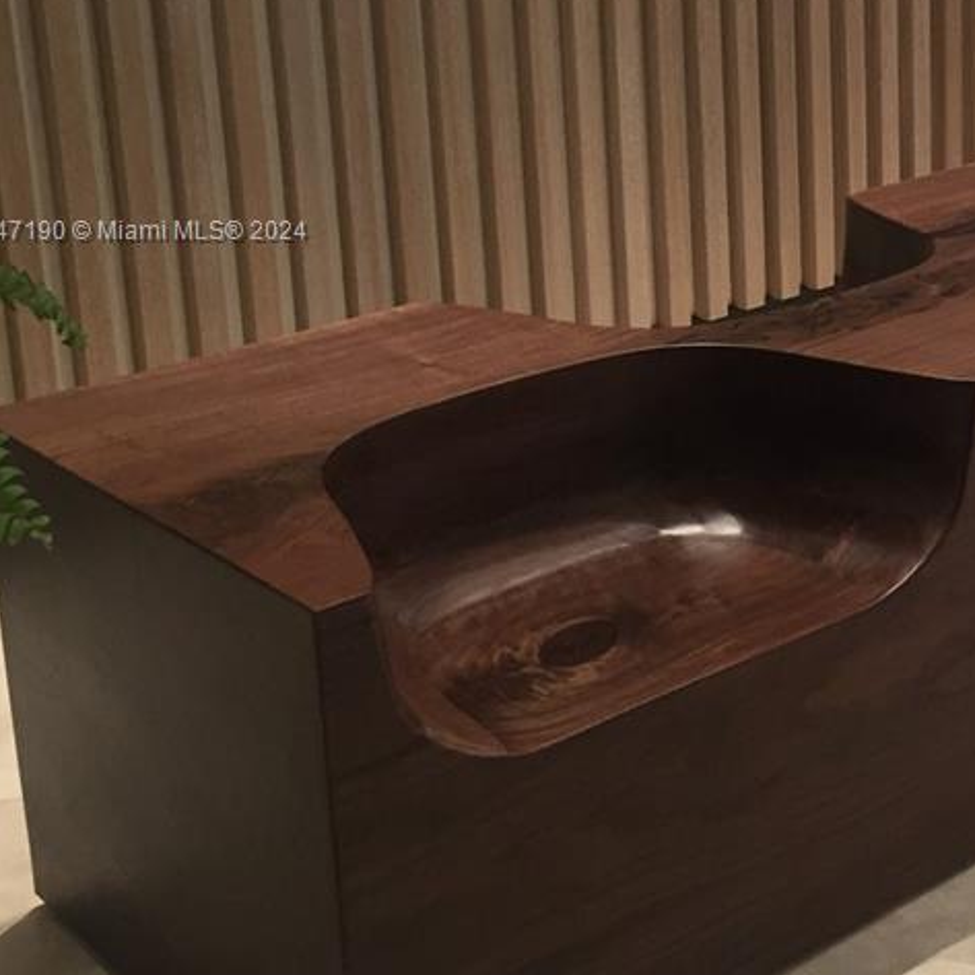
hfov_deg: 25.7
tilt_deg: -12.7
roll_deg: +0.2
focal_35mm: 65
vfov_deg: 26.1
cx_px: 858
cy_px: 233
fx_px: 2071
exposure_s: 1/30
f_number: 2.2
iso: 100
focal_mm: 4.15
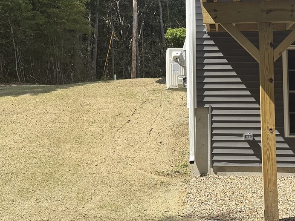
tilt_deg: +4.6
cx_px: 143
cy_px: 46
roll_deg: +0.6
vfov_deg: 20.5
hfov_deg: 27.4
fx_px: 605
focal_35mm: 71
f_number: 1.78
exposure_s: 1/4167
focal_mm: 6.76
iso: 80
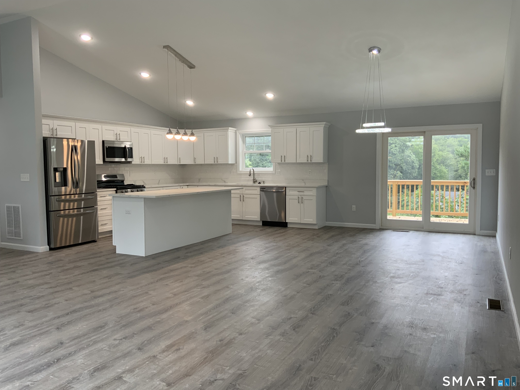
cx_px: 260
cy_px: 195
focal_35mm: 29
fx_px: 436
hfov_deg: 61.7
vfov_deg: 48.2
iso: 50
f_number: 1.8
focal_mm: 3
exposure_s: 1/120
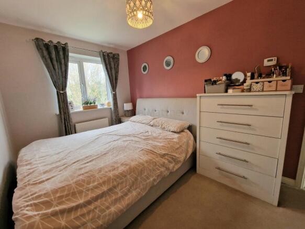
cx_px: 152
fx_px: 115
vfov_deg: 89.9
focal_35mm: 13
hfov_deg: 106.2
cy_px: 114
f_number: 2.2
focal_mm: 2.2
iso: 250
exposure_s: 1/50
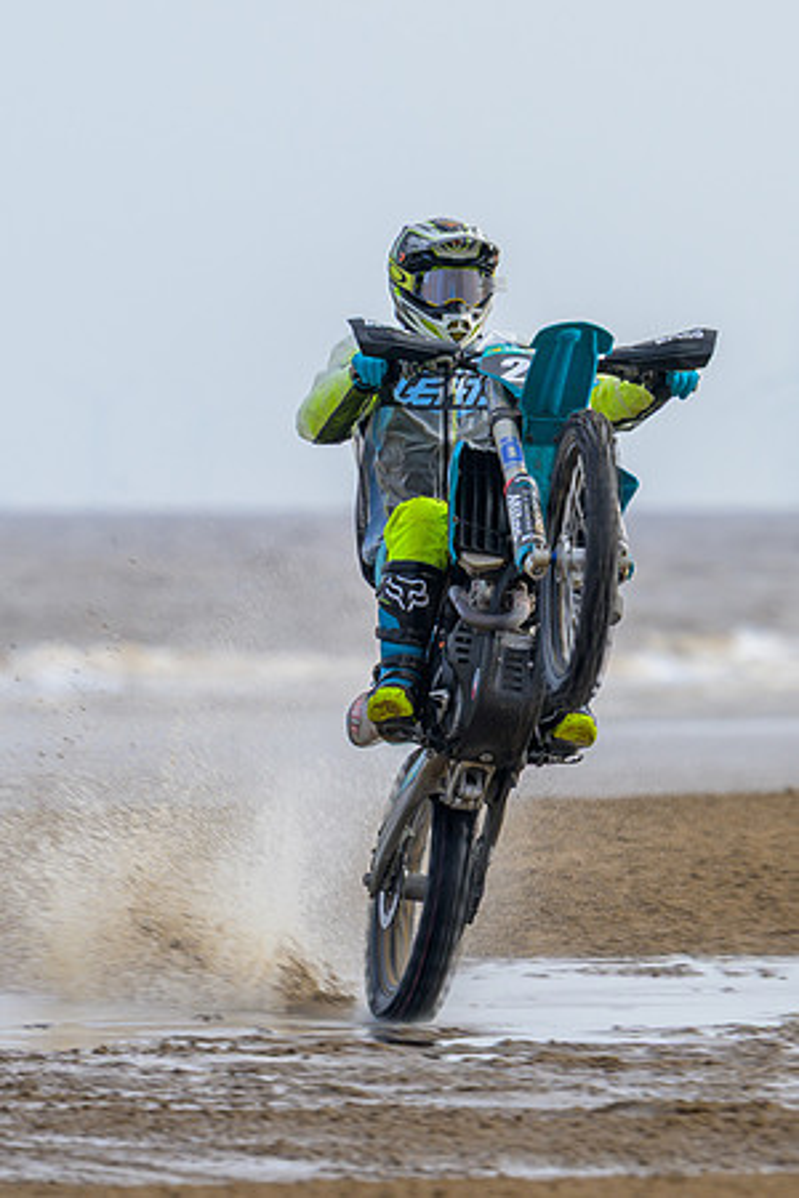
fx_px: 33246
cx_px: 486
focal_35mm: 999
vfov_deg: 2.1
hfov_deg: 1.4
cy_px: 602
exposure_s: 1/250
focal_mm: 440
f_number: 8
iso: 125
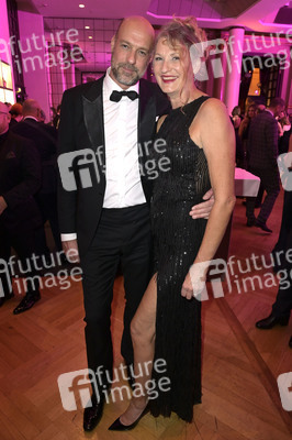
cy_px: 220
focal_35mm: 24
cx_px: 146
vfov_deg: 73.8
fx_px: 292
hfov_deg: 53.1
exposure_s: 1/60
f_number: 5.6
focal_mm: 24
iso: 2500
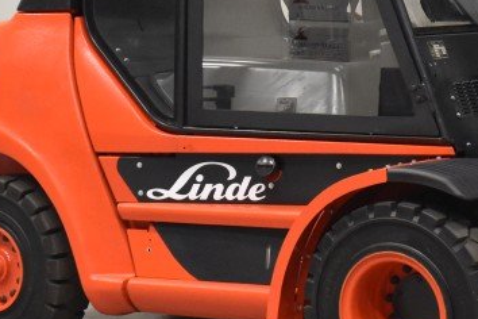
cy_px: -96
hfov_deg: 16.6
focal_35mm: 122
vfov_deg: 11.0
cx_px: 401
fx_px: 1620
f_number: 5.6
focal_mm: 24
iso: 1600
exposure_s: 1/50
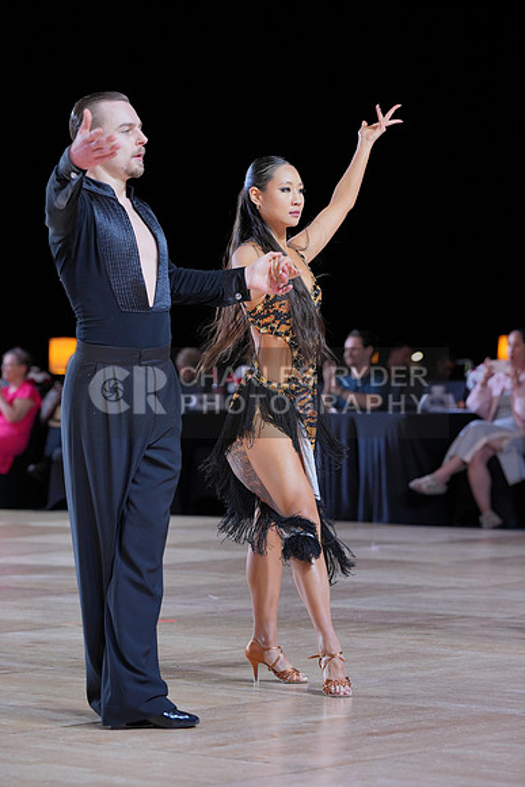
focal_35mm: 128
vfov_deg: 16.0
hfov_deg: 10.7
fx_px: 2798
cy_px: 394
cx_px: 262
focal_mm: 128
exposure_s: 1/400
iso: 800
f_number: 4.5
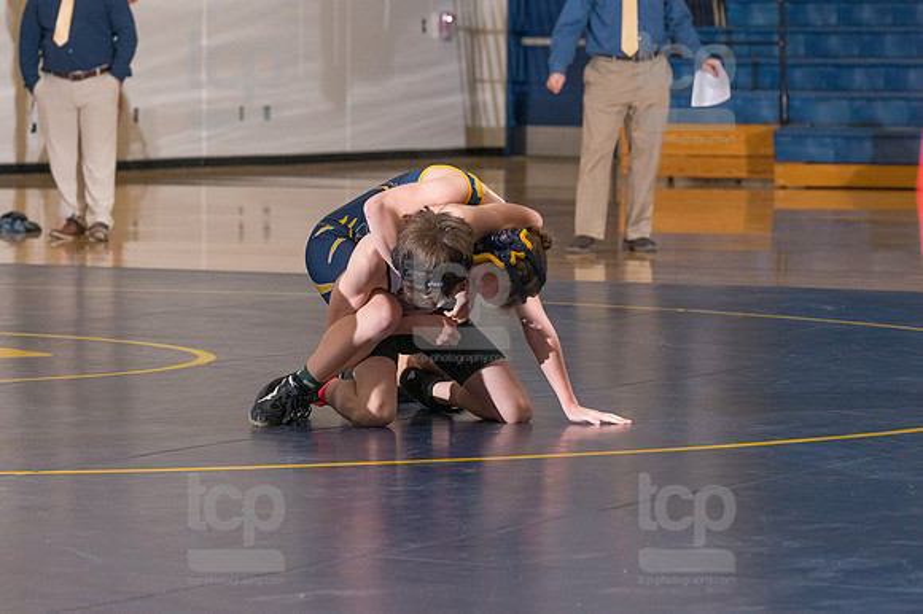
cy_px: 307
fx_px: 4997
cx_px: 462
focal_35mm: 195
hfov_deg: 10.6
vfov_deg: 7.0
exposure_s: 1/250
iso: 2000
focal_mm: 130
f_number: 5.6
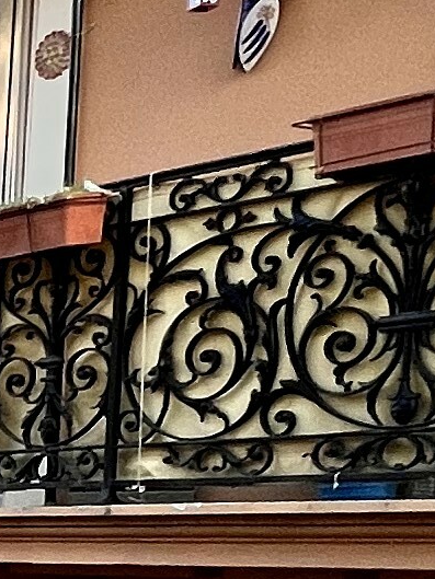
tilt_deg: -4.0
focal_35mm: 99
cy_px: 731
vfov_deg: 18.6
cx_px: -953
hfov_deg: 10.0
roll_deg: -0.9
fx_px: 1658
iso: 32
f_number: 1.8
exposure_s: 1/440
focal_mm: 1.57
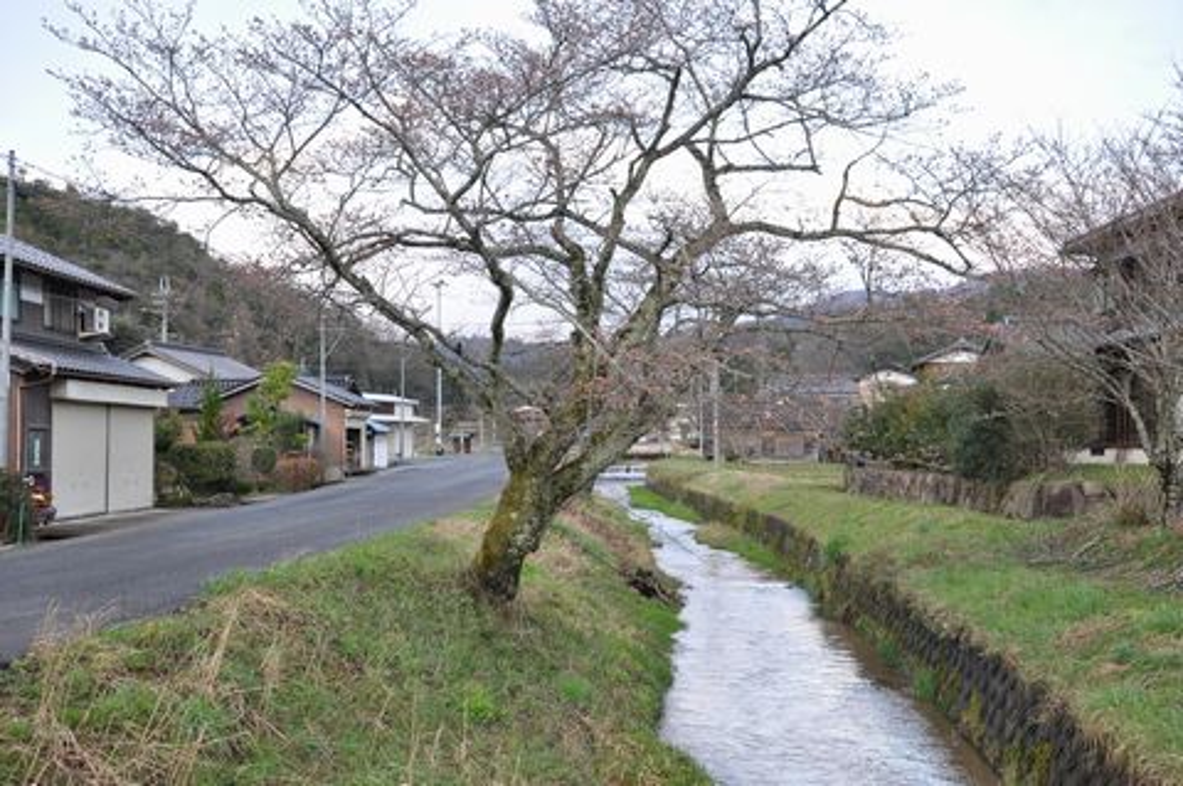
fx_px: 1379
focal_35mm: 42
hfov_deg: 46.4
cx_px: 592
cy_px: 393
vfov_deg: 31.8
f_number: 9
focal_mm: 28
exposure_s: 1/80
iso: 800
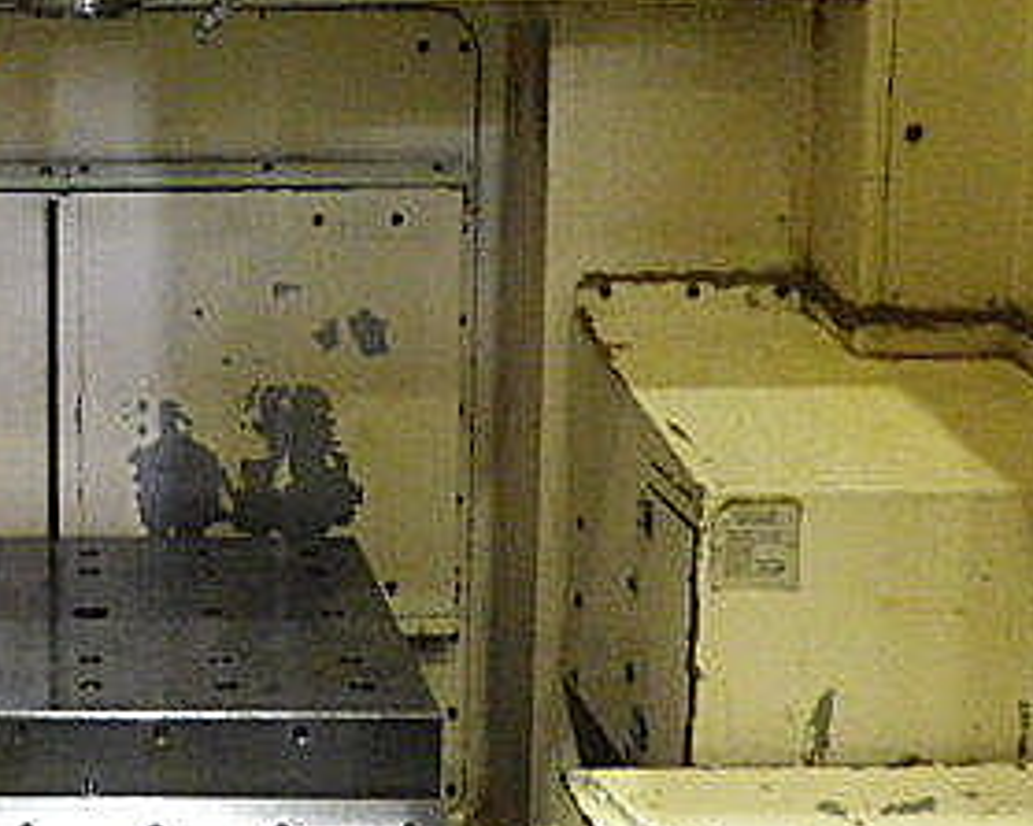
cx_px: 44
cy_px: 167
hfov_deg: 31.5
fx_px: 1711
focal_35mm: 56
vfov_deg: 26.6
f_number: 3.5
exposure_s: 1/13
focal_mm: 4.5
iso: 800
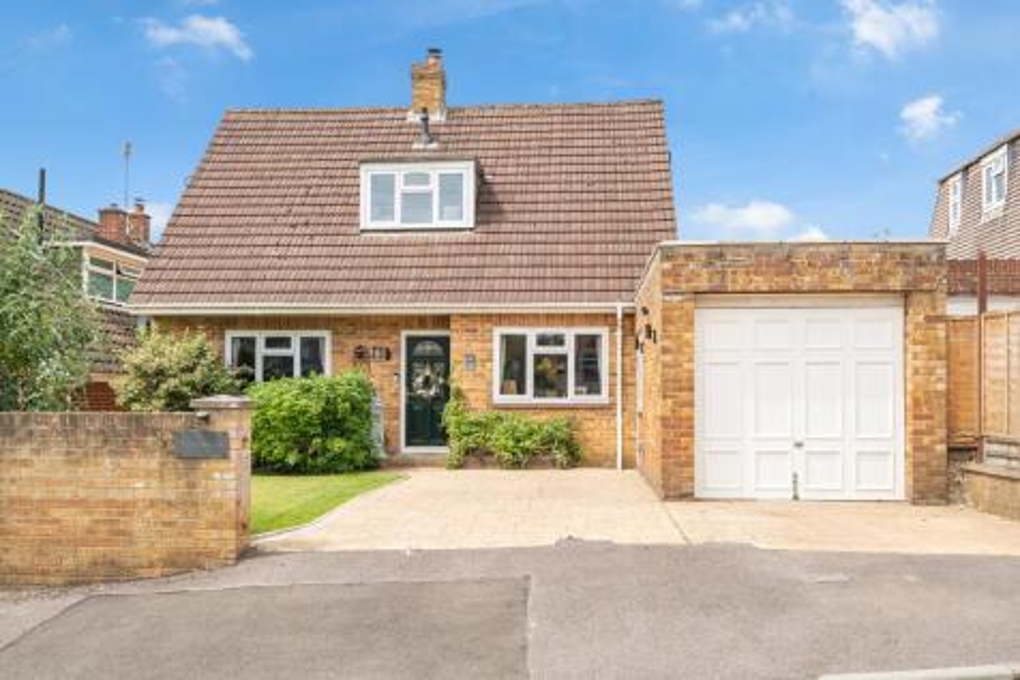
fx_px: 935
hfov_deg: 57.2
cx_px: 510
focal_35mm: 33
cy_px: 340
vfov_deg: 39.9
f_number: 8
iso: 400
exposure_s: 1/640
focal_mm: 22
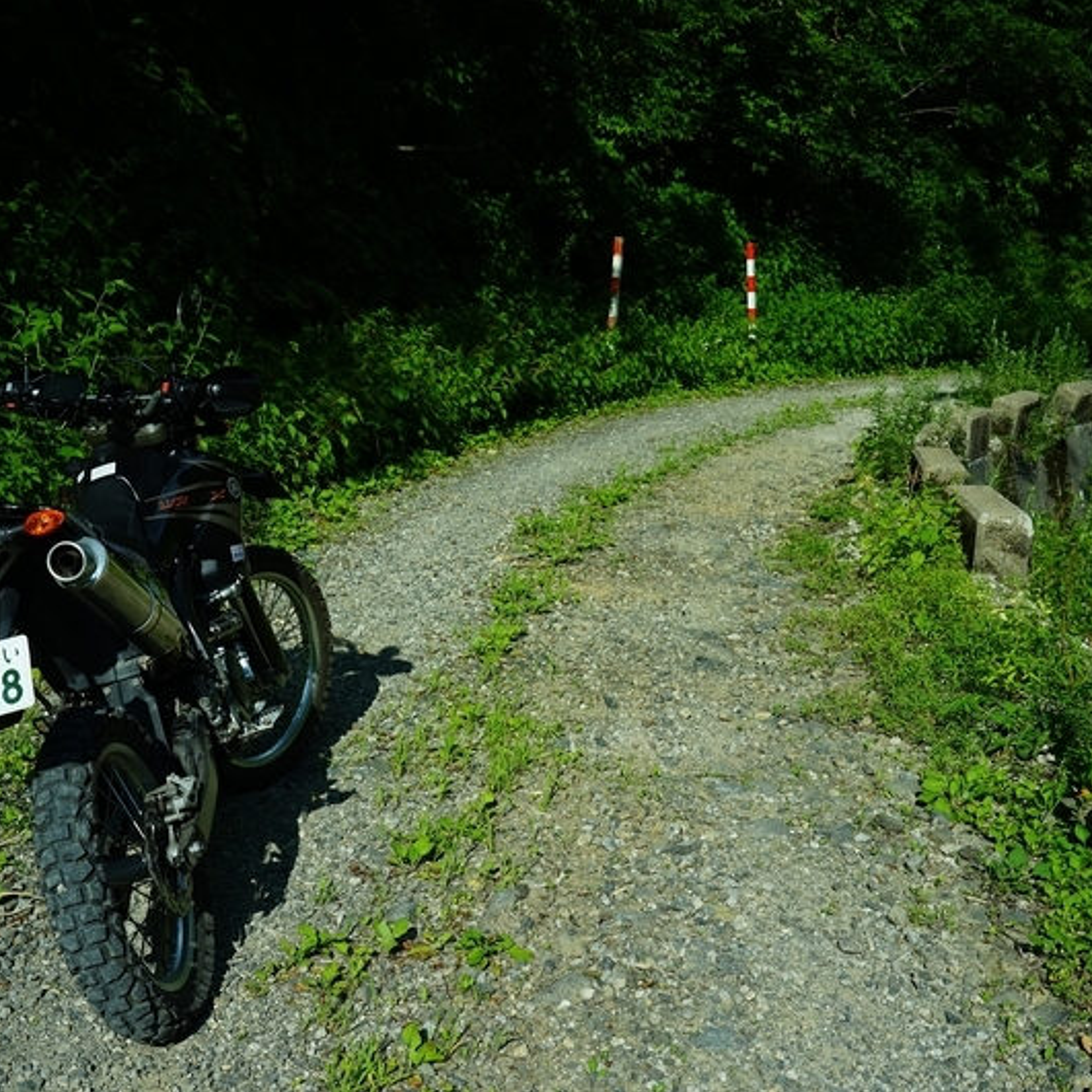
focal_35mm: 41
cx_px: 522
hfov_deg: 40.9
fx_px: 1463
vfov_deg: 40.9
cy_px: 545
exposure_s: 1/100
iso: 100
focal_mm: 32
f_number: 8
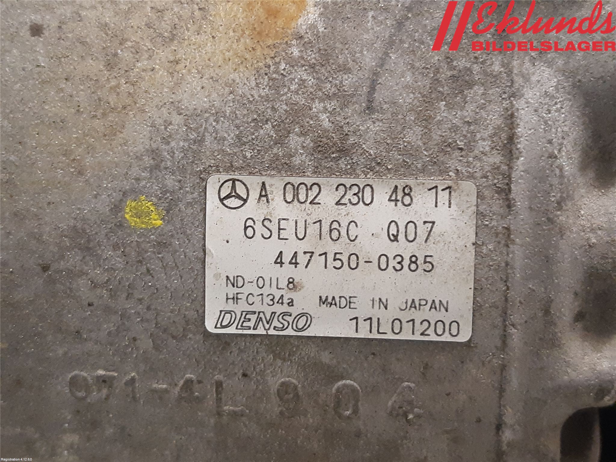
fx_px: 463
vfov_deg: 53.1
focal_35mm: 26
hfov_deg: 67.3
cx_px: 308
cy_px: 231
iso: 320
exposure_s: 1/50
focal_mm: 3.93
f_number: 1.7
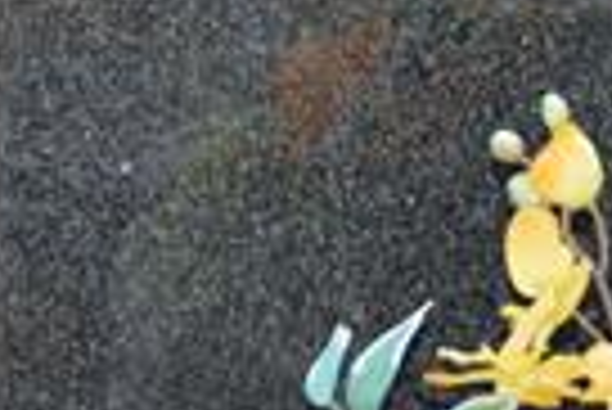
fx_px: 6229
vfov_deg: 3.8
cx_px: 302
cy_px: -32
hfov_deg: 5.6
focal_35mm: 366
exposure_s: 1/125
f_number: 5
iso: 400
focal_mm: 52
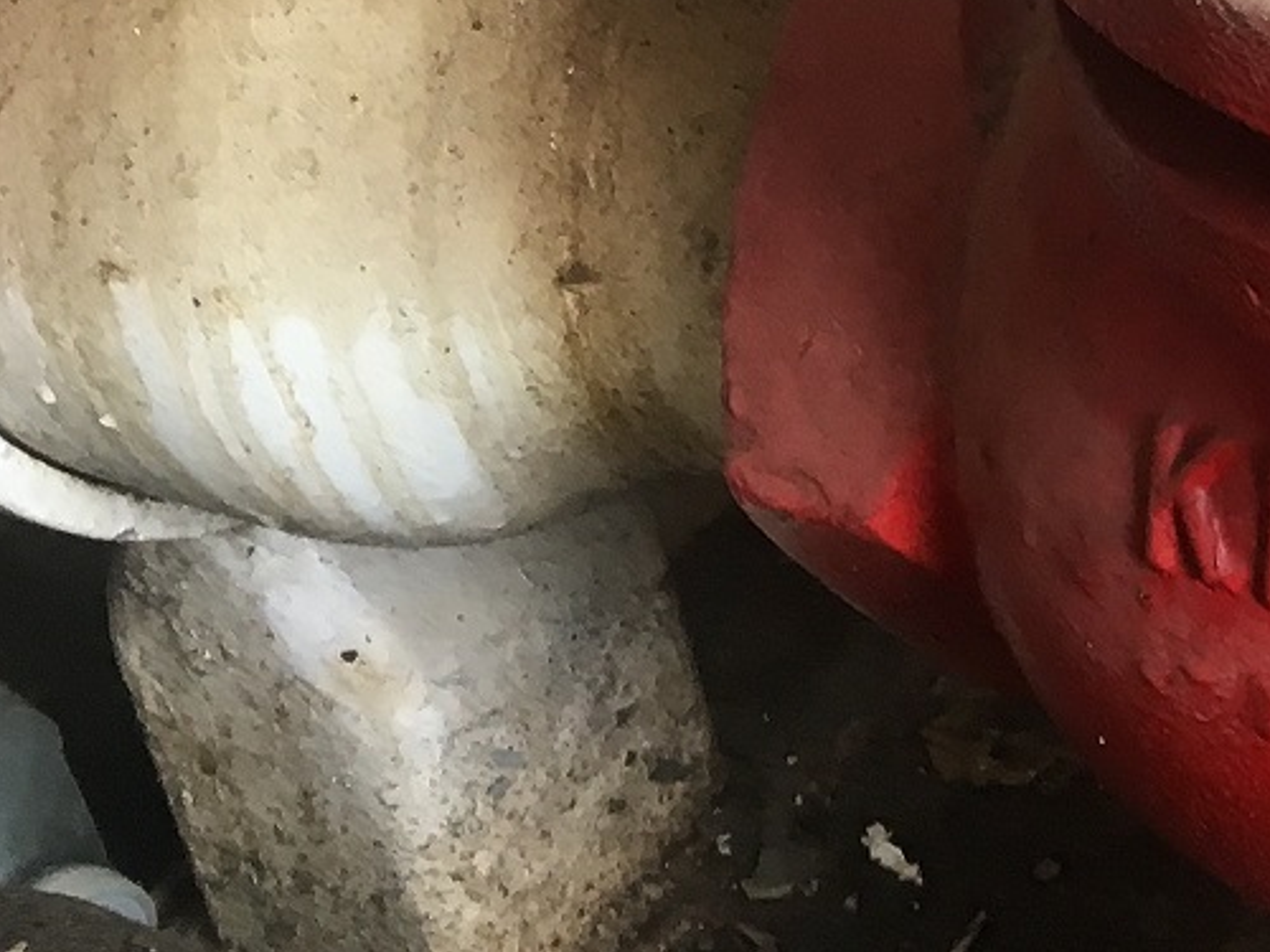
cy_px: -251
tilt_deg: -33.2
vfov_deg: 12.3
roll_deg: +3.4
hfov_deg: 14.7
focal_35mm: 117
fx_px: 4293
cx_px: 2306
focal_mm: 4.15
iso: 32
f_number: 2.2
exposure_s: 1/40
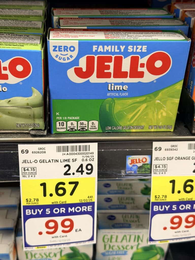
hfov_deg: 30.3
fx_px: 361
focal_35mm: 48
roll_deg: -3.2
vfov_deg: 39.7
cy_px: 130
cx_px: 98
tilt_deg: -34.9
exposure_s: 1/60
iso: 125
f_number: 1.78
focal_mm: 6.76
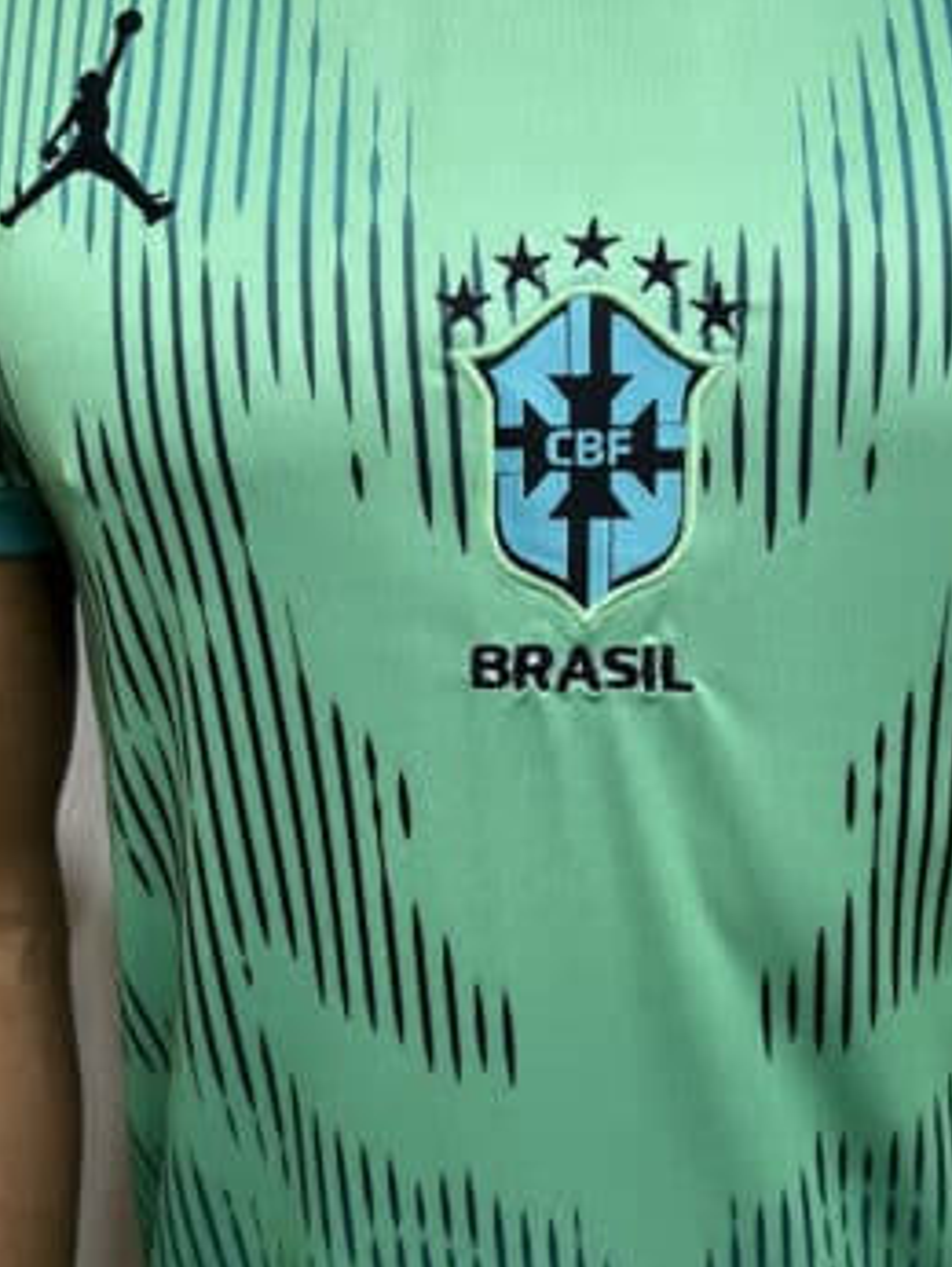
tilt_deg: -19.9
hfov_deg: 33.4
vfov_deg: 43.8
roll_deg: +2.3
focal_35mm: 43
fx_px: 1575
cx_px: 604
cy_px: 628
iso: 400
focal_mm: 5.7
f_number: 1.5
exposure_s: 1/60
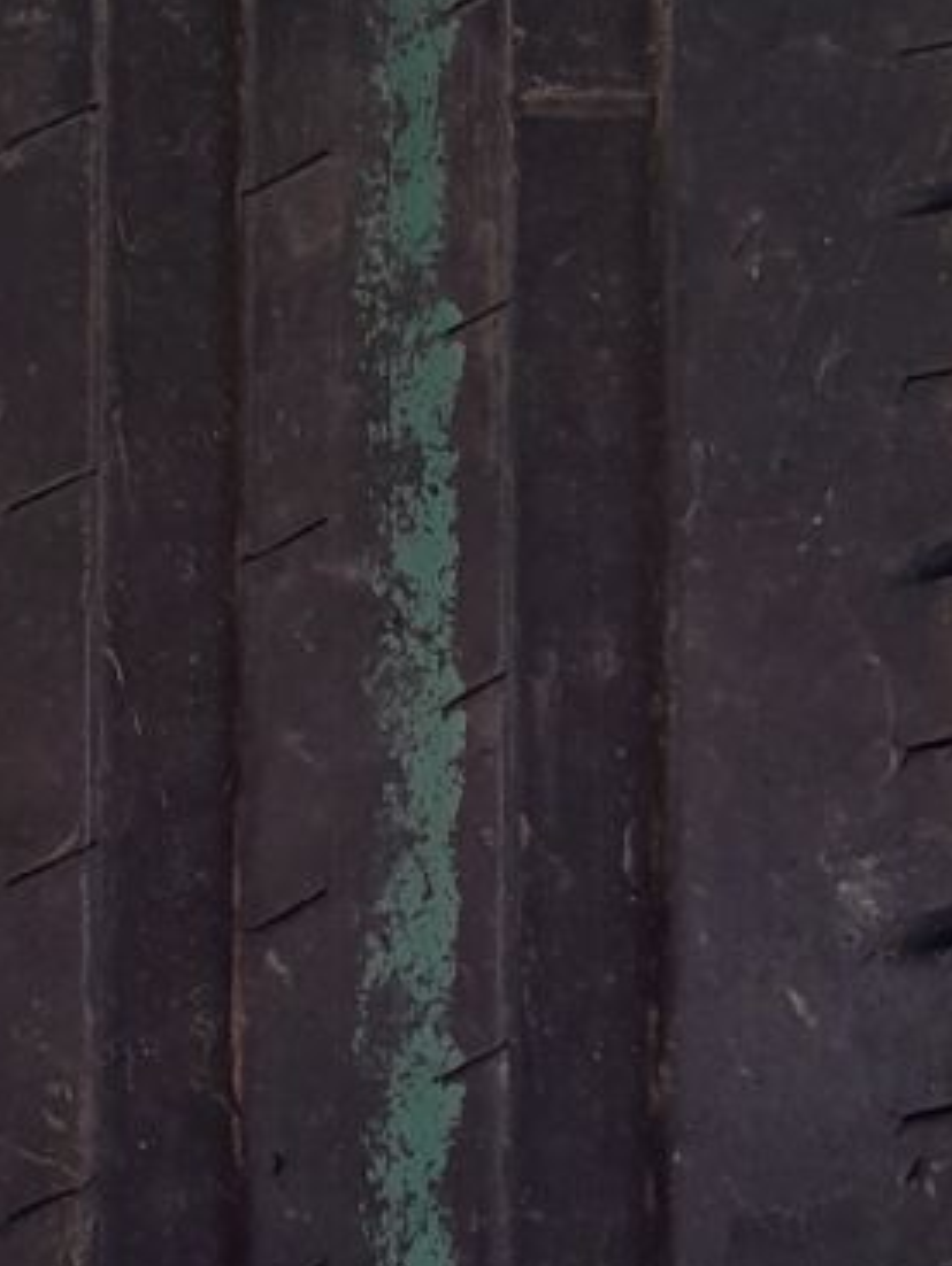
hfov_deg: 16.1
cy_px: 548
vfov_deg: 21.3
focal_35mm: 92
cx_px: 326
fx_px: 3368
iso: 160
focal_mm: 3.98
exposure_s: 1/50
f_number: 1.8
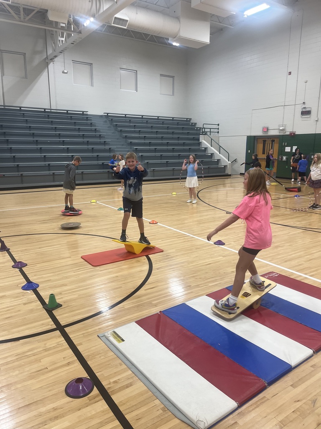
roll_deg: -1.4
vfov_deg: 67.3
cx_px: 160
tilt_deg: -17.0
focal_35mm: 26
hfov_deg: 53.1
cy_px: 214
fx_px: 321
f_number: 1.6
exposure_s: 1/120
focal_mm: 5.1
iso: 100
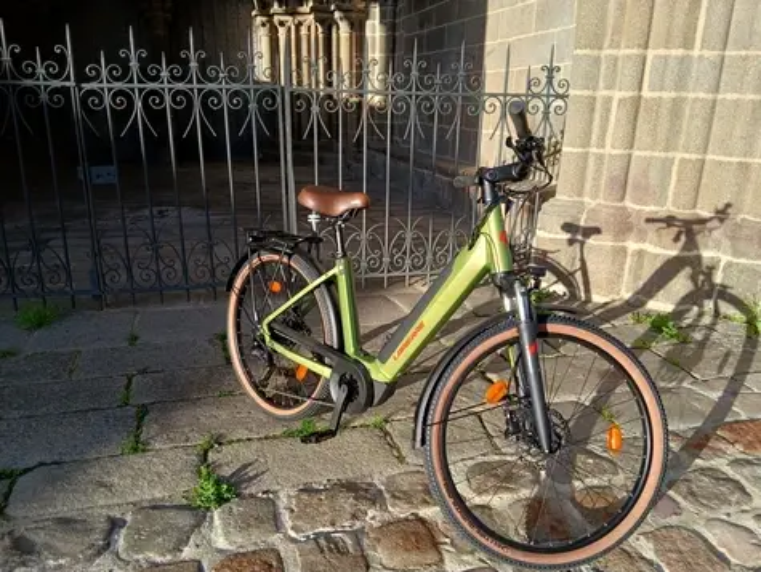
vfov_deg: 53.1
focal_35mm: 26
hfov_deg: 67.3
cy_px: 286
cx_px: 380
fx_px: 572
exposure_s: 1/155
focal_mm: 3.98
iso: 20
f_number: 1.8
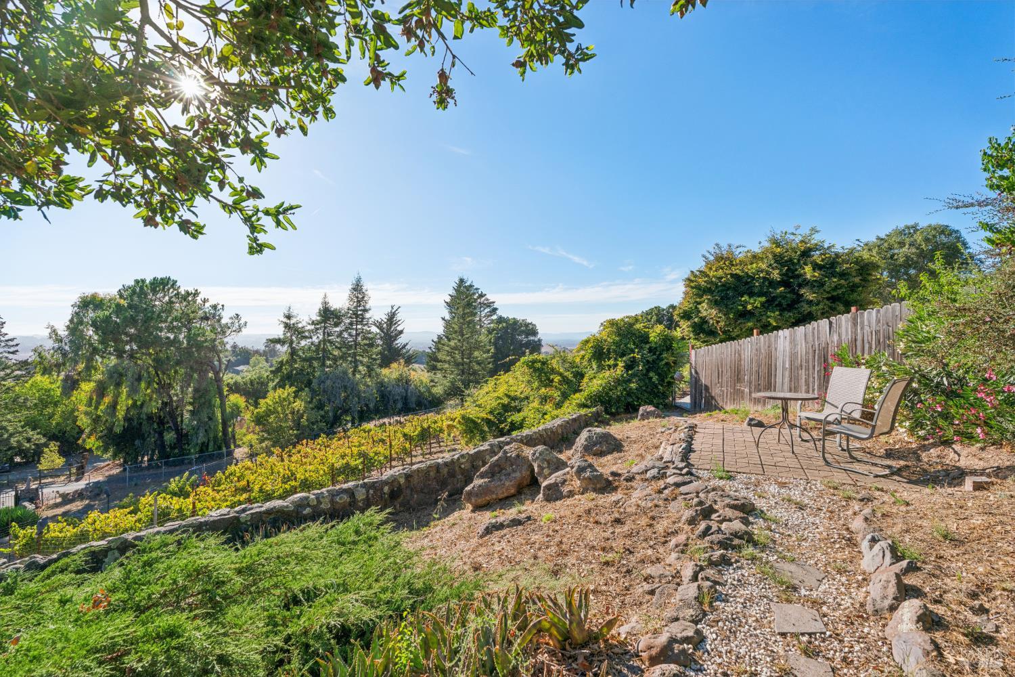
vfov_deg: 73.7
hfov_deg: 96.7
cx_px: 508
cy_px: 338
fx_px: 451
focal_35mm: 16
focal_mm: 16
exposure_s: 1/640
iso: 320
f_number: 9
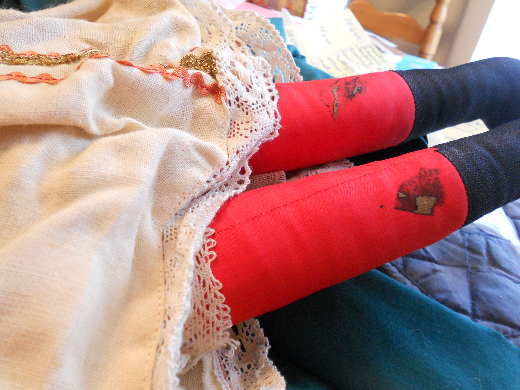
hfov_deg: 56.8
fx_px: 481
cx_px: 260
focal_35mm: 32
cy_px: 195
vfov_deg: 44.2
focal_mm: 5.8
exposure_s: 1/30
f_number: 3.5
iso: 400
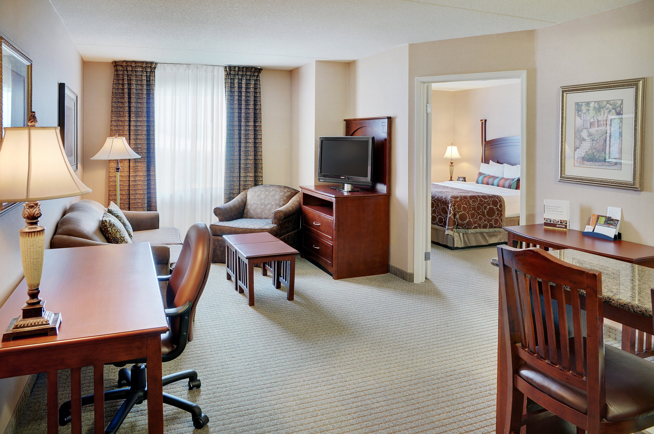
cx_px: 327
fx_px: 435
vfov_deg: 53.0
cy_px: 217
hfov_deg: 73.8
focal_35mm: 24
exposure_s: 1/2
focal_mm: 16
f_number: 8
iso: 200
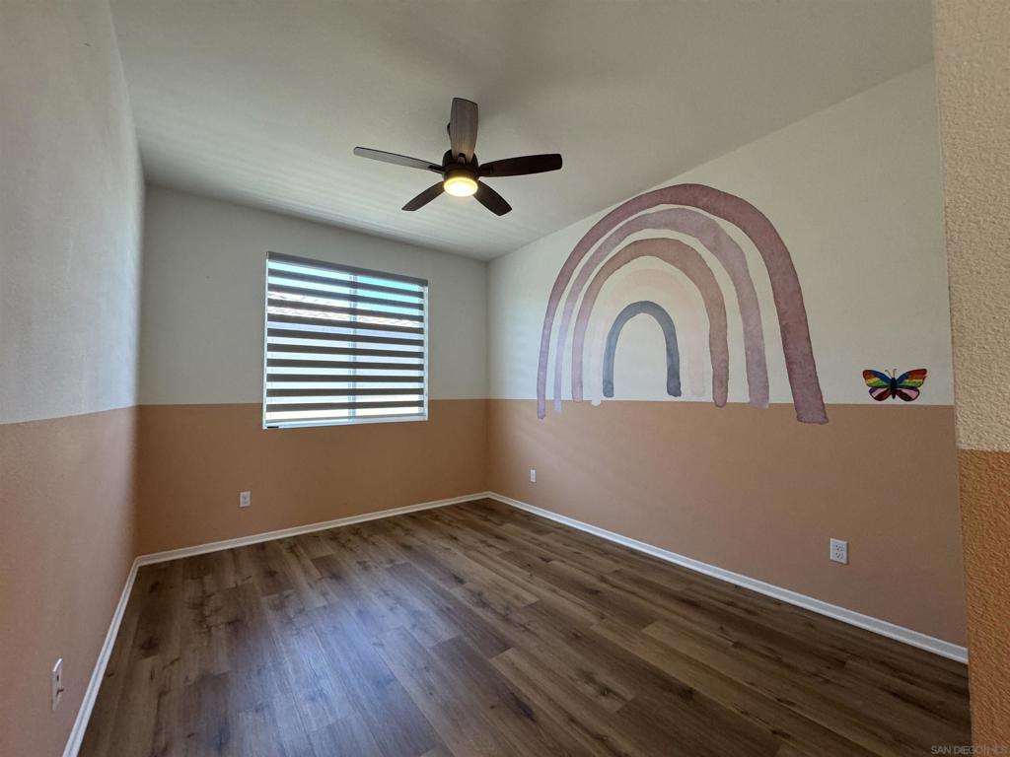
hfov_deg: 102.1
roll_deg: +0.1
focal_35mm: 14
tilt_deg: +2.0
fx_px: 408
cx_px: 505
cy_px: 378
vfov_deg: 85.7
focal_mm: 2.22
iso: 320
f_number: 2.2
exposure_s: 1/120
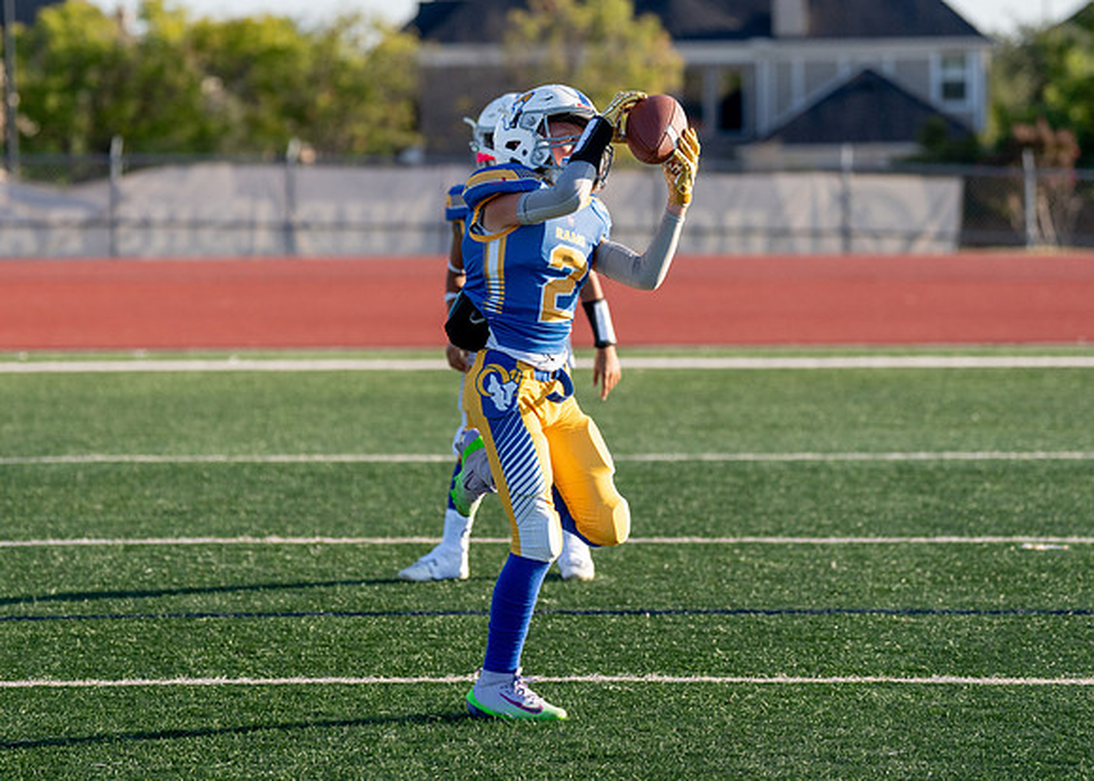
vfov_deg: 8.9
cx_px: 474
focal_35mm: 161
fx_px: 5005
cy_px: 341
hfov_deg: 12.5
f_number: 2.8
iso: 200
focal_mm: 108
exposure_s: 1/5000
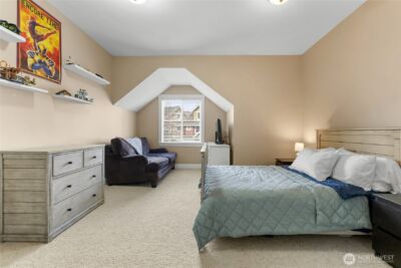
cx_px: 200
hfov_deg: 100.0
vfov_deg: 77.0
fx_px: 168
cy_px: 134
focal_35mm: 15
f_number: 2.8
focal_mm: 15.1
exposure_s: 1/30
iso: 400
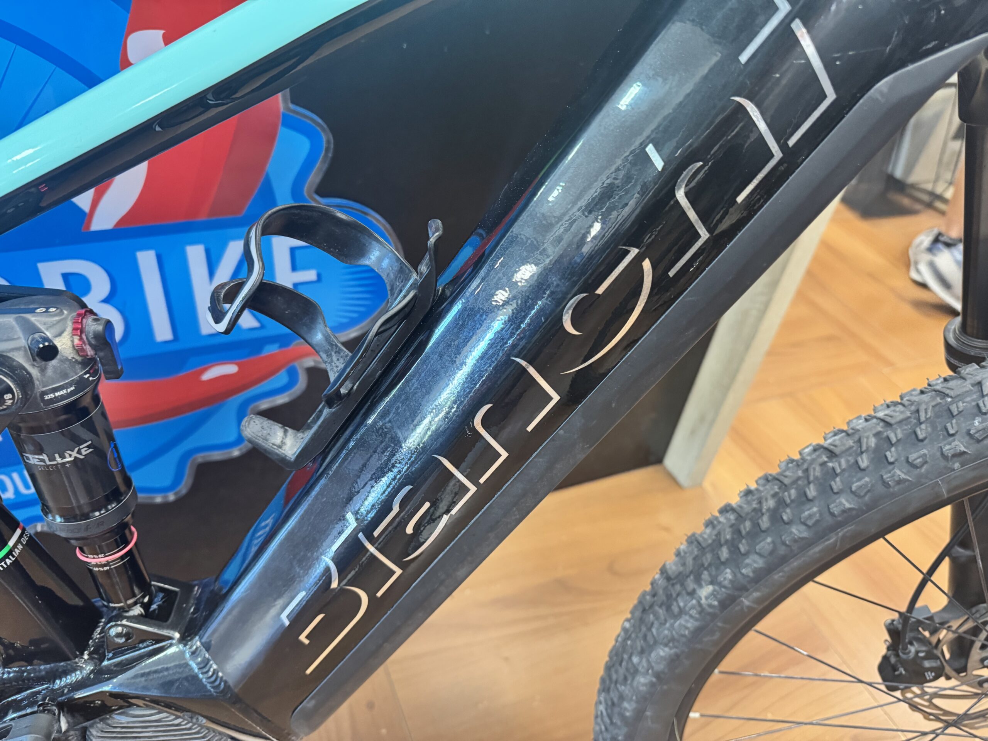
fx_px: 685
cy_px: 370
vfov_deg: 56.8
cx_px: 494
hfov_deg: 71.6
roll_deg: -8.5
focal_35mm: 24
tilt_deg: -40.0
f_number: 1.78
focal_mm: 6.76
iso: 400
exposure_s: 1/50
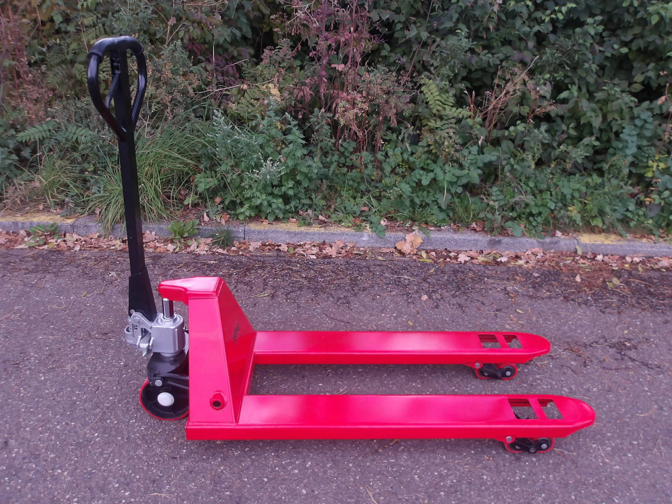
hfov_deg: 63.4
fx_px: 544
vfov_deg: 49.7
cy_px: 243
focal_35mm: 28
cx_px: 343
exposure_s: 1/125
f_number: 3
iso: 100
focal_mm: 4.9
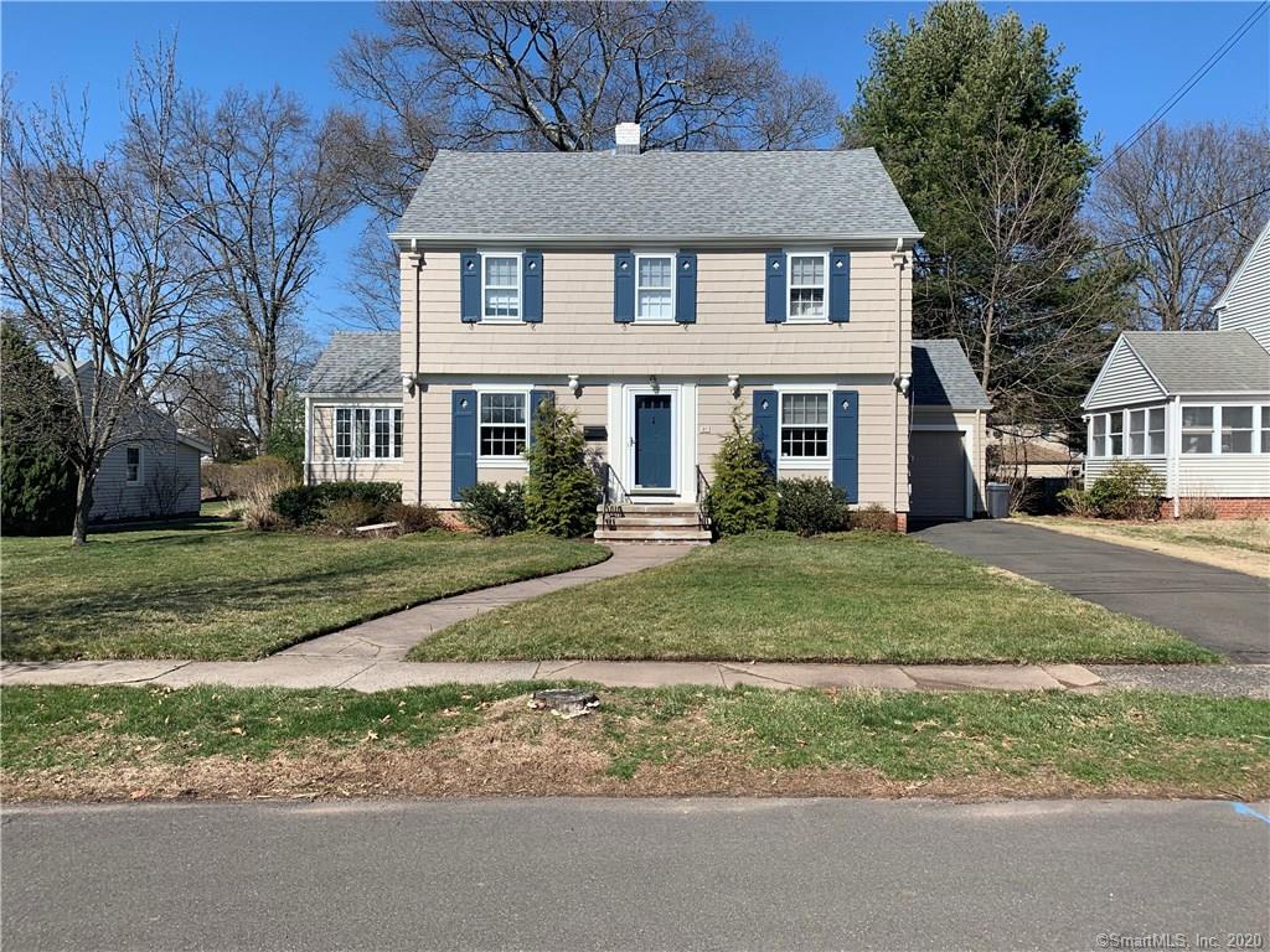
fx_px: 954
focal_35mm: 26
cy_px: 476
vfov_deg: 53.1
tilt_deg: -0.3
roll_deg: +0.4
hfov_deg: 67.3
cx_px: 635
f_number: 1.8
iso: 25
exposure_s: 1/2481
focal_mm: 4.25
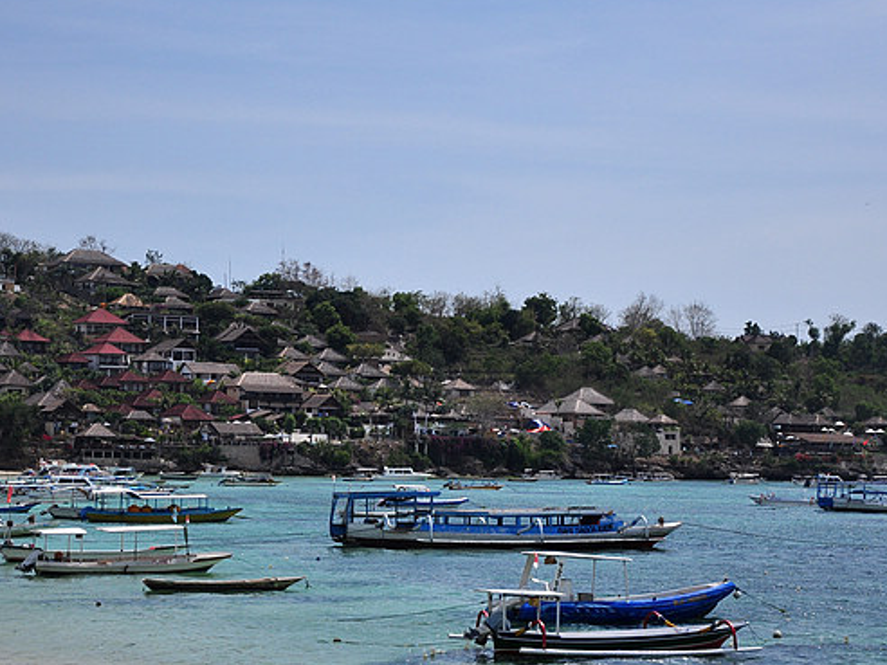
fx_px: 2530
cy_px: 422
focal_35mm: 99
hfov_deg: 19.9
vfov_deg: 15.0
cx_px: 460
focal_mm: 45
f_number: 5
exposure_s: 1/3200
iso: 200
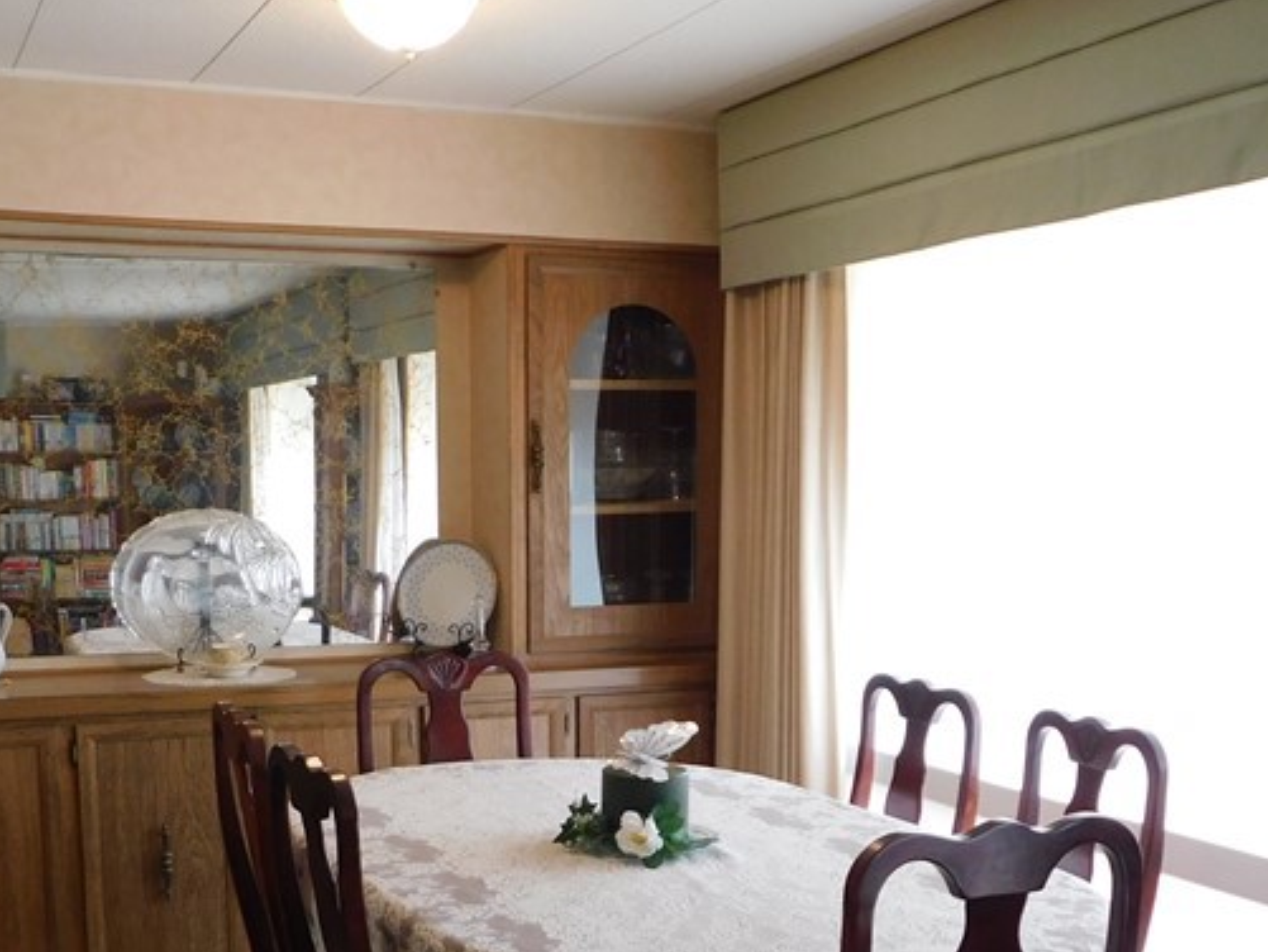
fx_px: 1722
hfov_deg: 40.4
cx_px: 587
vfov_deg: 30.2
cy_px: 752
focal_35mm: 47
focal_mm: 4
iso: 140
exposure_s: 1/30
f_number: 3
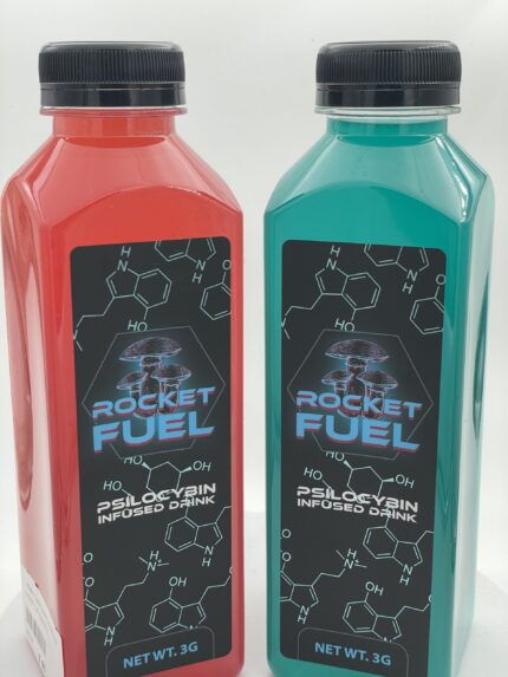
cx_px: 254
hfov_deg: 28.0
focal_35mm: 52
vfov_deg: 36.8
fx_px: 1017
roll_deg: +0.4
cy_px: 338
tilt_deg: -14.8
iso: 40
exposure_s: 1/99
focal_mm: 6
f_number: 2
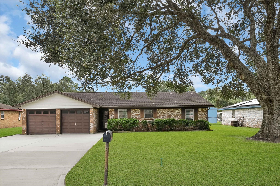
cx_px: 140
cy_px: 93
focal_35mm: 24
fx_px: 187
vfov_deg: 53.1
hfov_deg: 73.8
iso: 1000
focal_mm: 24
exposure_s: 1/125
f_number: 16
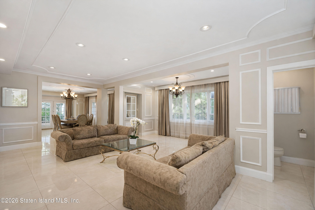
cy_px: 105
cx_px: 158
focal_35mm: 16
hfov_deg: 96.7
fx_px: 140
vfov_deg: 73.8
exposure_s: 1/40
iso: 64
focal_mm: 16
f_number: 4.5
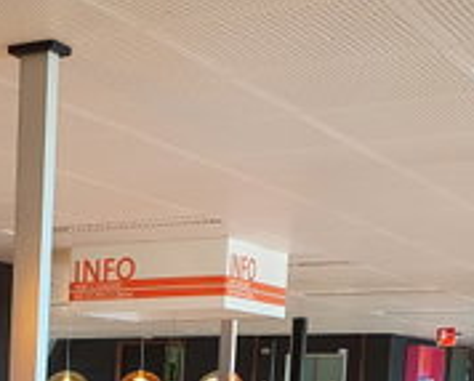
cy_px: 594
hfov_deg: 19.7
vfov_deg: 15.5
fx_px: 1279
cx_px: -99
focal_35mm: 91
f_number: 2.4
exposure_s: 1/100
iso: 200
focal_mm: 4.32
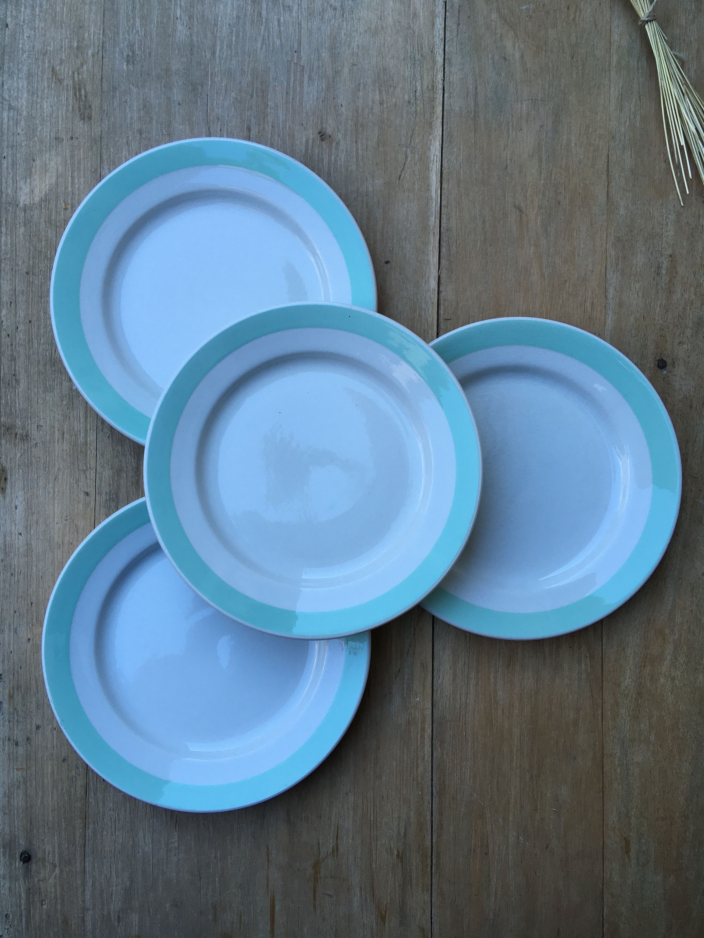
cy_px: 469
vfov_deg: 61.7
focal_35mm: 29
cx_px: 352
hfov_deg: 48.2
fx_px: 786
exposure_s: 1/100
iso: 25
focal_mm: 4.15
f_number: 2.2
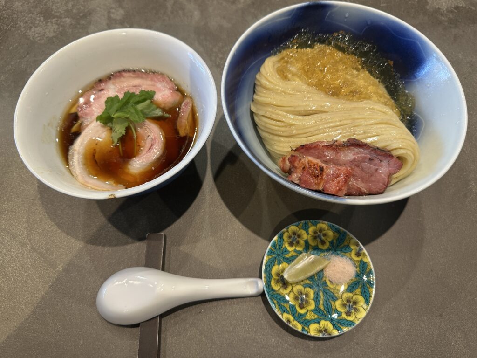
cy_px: 179
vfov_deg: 56.8
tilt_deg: -66.4
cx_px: 238
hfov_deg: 71.6
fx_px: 331
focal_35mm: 24
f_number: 1.78
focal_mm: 6.86
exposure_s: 1/50
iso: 125
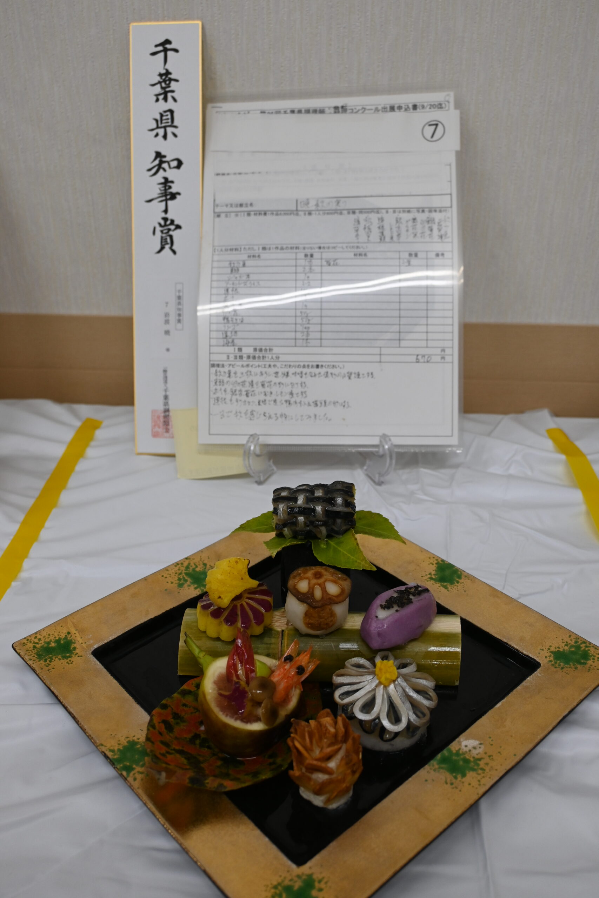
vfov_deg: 58.3
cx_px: 300
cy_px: 449
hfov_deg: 40.8
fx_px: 805
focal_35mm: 32
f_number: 4
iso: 400
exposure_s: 1/160
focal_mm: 21.5
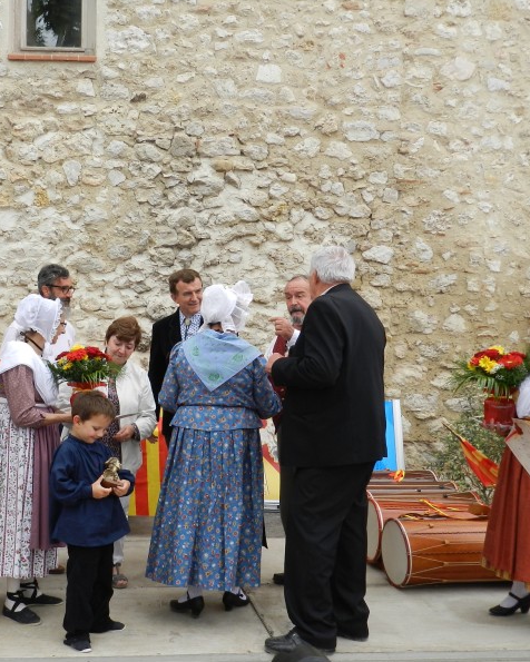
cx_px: 120
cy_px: 333
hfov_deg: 34.8
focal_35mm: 42
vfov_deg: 43.8
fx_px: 824
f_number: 3.7
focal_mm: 5.6
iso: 160
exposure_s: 1/400
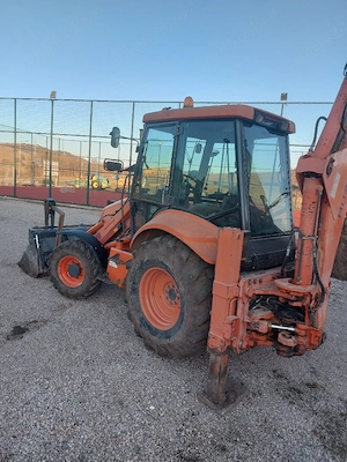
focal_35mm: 24
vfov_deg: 71.6
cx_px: 174
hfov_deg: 56.8
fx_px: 321
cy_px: 231
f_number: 1.8
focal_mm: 5.23
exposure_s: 1/159
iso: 32
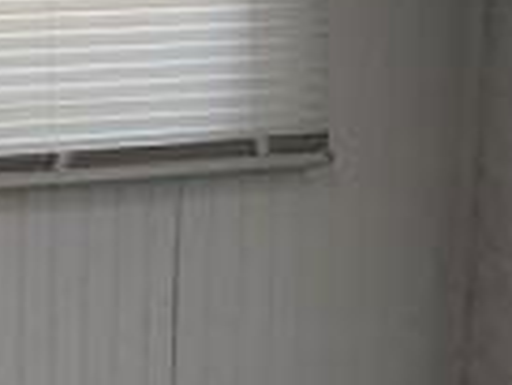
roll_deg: +3.8
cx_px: -568
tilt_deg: -12.2
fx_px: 2487
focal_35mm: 168
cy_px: 516
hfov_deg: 10.6
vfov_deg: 8.7
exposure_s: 1/169
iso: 64
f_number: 1.78
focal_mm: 6.76
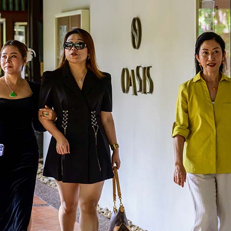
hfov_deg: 14.4
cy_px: 148
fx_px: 914
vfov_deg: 14.4
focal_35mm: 121
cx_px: 102
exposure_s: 1/250
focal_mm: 70
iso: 1600
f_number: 3.5
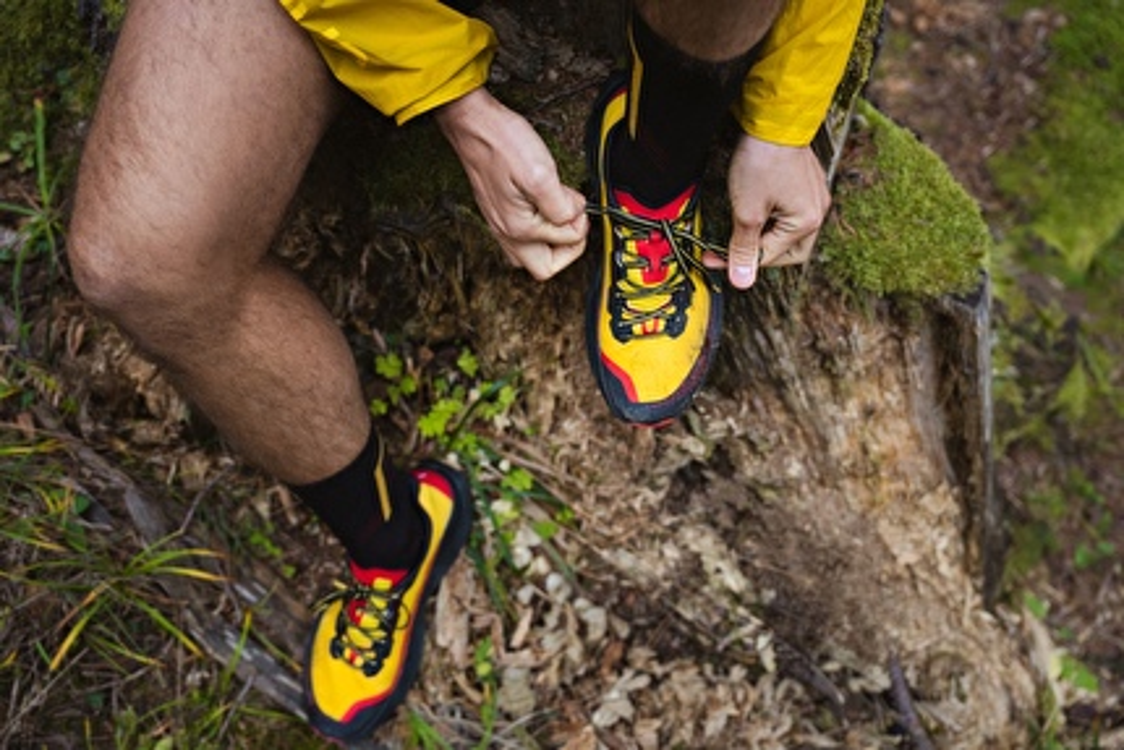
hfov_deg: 50.7
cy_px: 375
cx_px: 562
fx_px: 1187
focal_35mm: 38
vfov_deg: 35.1
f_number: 2.8
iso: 1600
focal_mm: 38
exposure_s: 1/250
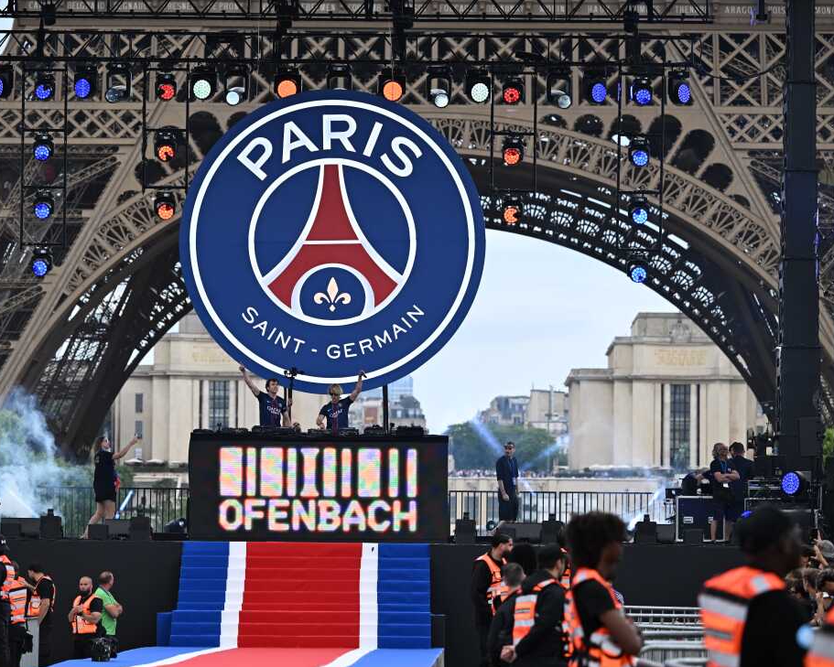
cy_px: 334
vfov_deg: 7.6
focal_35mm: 204
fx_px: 5036
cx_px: 360
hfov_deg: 9.5
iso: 800
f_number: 4.8
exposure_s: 1/2000
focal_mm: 180
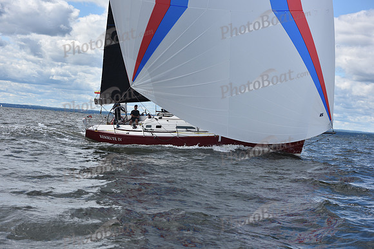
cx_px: 187
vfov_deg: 19.5
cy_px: 124
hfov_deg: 28.8
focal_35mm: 70
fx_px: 727
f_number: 8
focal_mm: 70
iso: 250
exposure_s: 1/1000
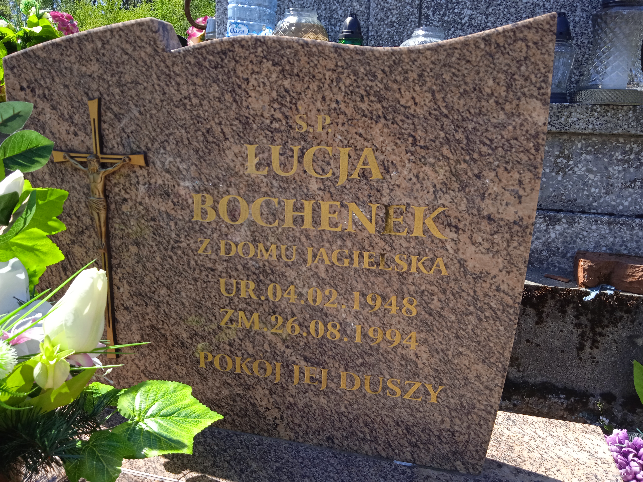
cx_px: 322
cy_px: 241
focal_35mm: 28
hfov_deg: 63.4
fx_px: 520
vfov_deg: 49.7
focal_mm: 3.43
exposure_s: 1/446
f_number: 2.2
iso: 113
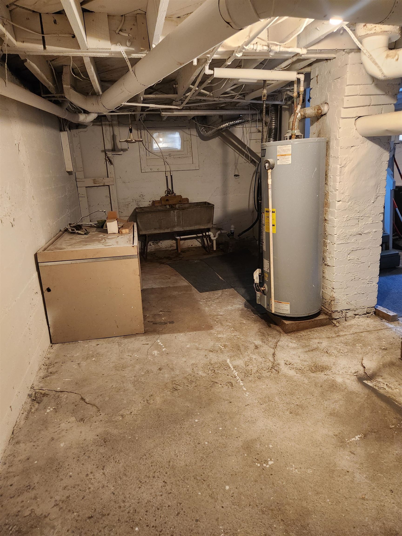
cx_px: 201
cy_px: 268
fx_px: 356
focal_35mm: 23
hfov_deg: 58.9
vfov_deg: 73.9
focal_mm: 5.4
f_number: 1.8
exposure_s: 1/120
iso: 800
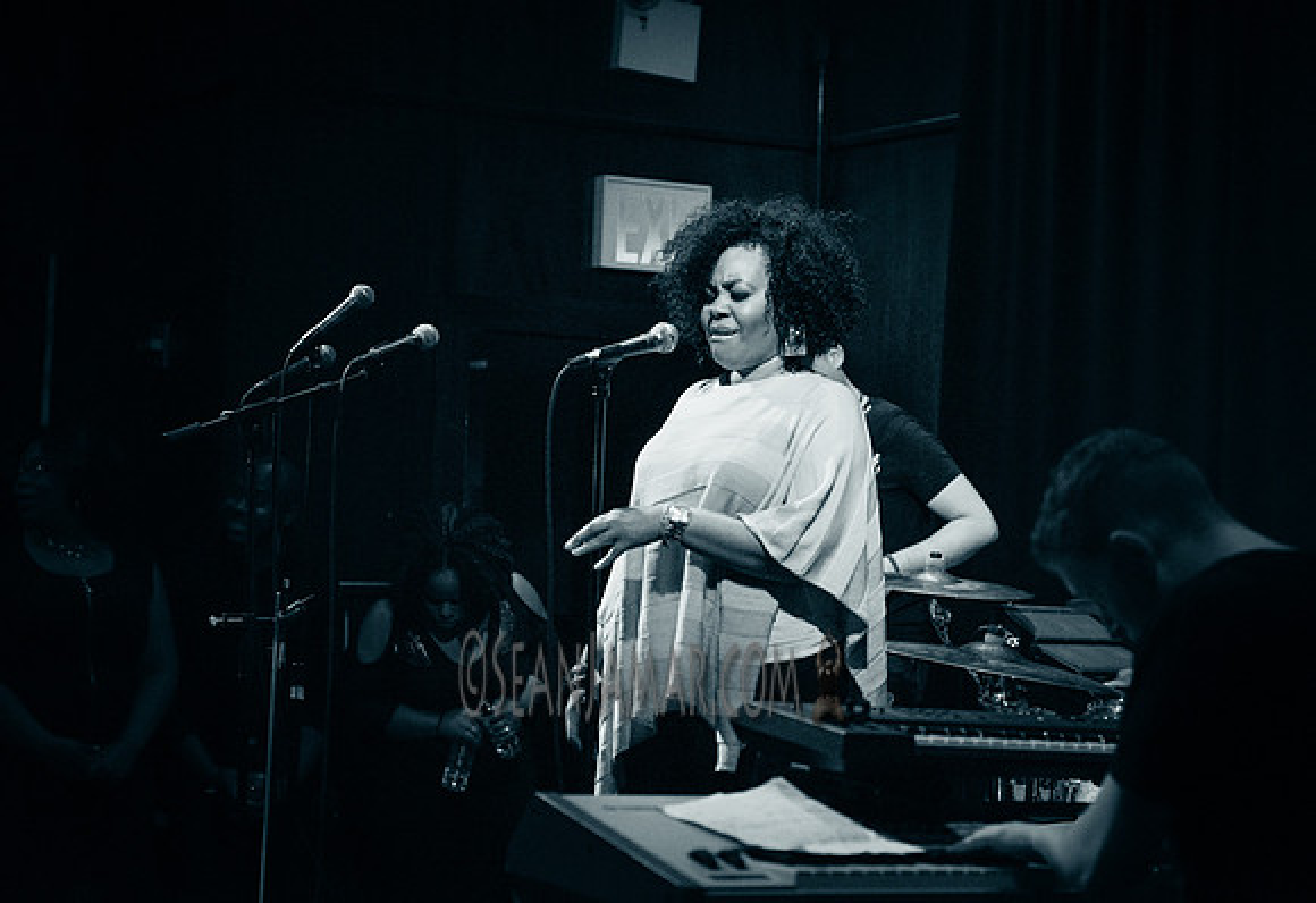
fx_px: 2778
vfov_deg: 18.5
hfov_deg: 26.6
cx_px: 714
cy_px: 426
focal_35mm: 75
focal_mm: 70
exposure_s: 1/200
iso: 4000
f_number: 2.8
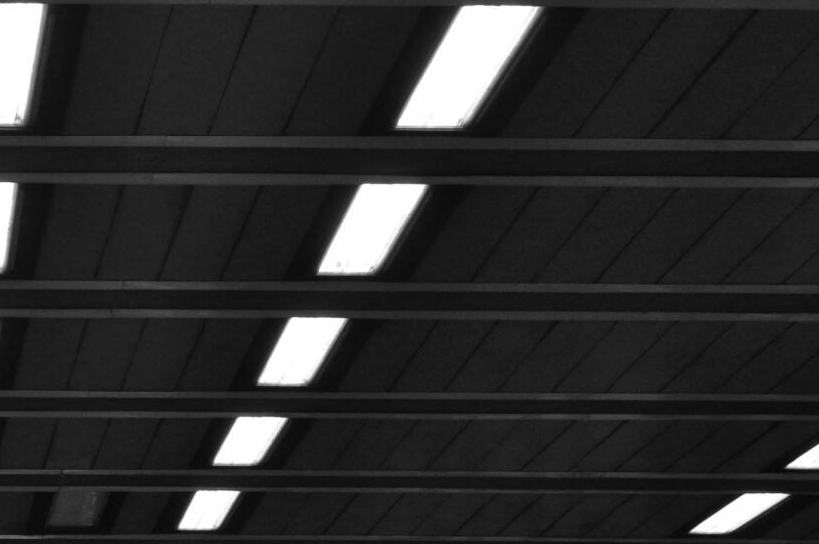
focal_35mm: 136
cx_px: -125
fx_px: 3081
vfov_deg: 10.1
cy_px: 411
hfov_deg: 14.7
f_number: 4.5
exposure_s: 1/80
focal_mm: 29
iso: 400
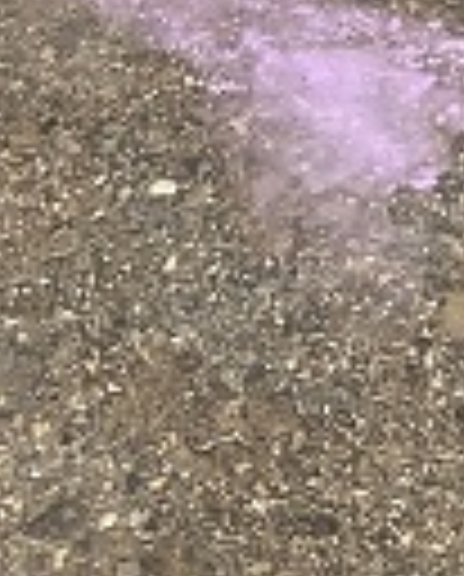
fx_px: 2514
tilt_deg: -17.5
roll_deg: -0.2
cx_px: 518
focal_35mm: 147
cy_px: -806
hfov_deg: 10.4
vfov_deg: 11.0
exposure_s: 1/159
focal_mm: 3
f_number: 1.8
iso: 16
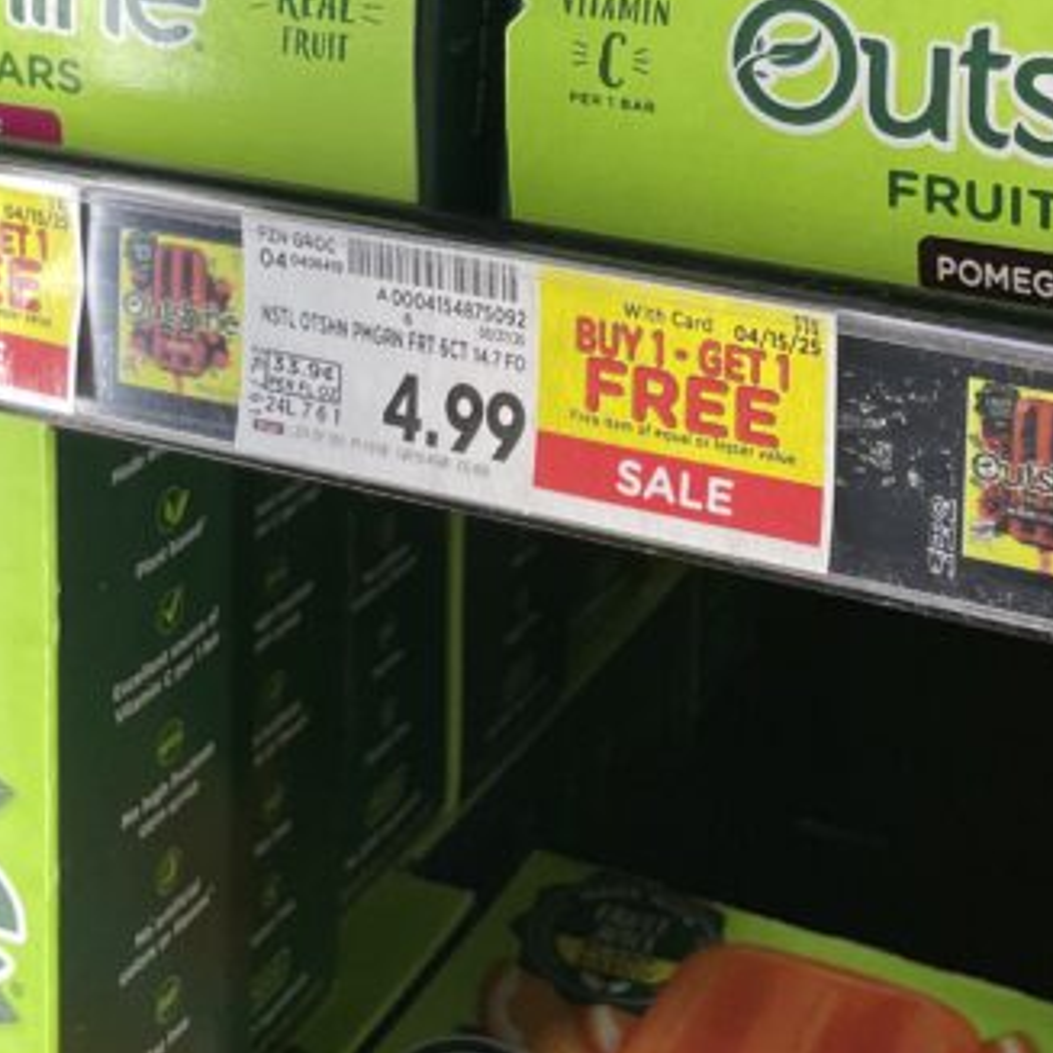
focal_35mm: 72
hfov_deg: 24.0
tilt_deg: -5.1
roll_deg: +0.2
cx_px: 502
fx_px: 2478
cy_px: -386
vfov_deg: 21.3
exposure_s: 1/120
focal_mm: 4.2
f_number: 1.6
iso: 64
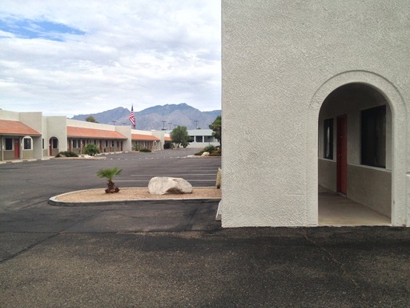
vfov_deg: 40.7
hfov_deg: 52.6
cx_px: 205
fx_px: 415
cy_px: 154
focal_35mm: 35
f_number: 2.4
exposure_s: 1/1783
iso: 50
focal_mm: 4.28
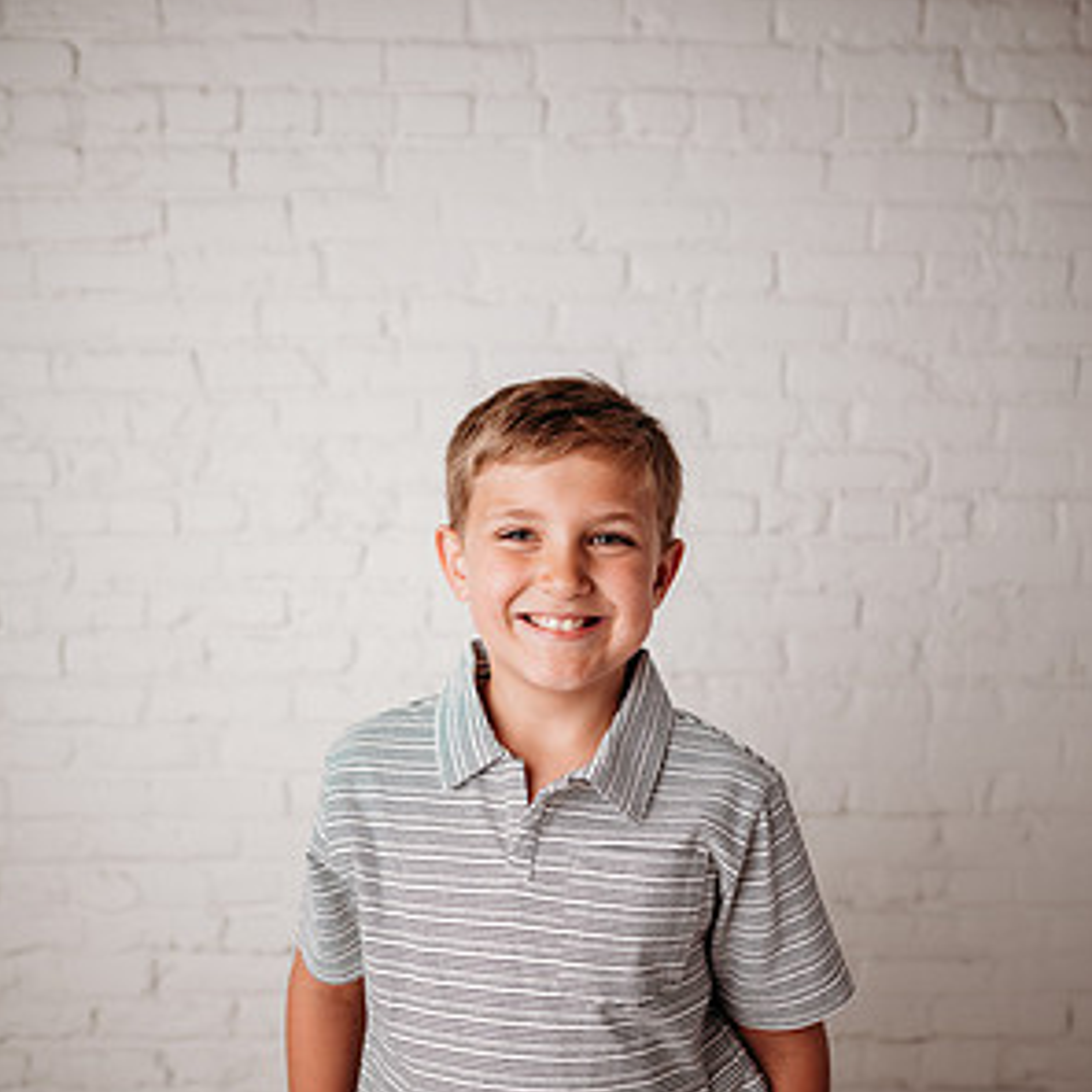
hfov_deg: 52.5
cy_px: 609
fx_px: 1106
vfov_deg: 52.4
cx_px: 546
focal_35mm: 31
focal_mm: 24
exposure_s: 1/200
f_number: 2
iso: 100
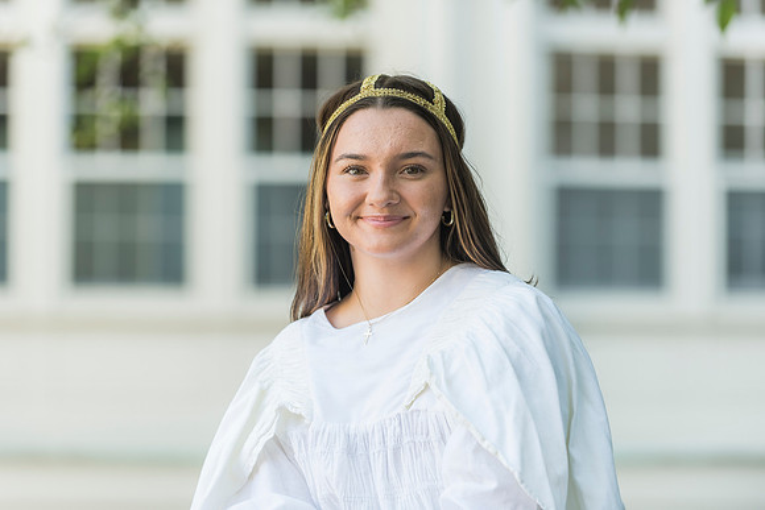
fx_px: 3188
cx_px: 382
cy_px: 255
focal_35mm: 150
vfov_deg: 9.2
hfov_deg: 13.7
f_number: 3.5
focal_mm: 150
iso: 320
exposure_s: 1/200
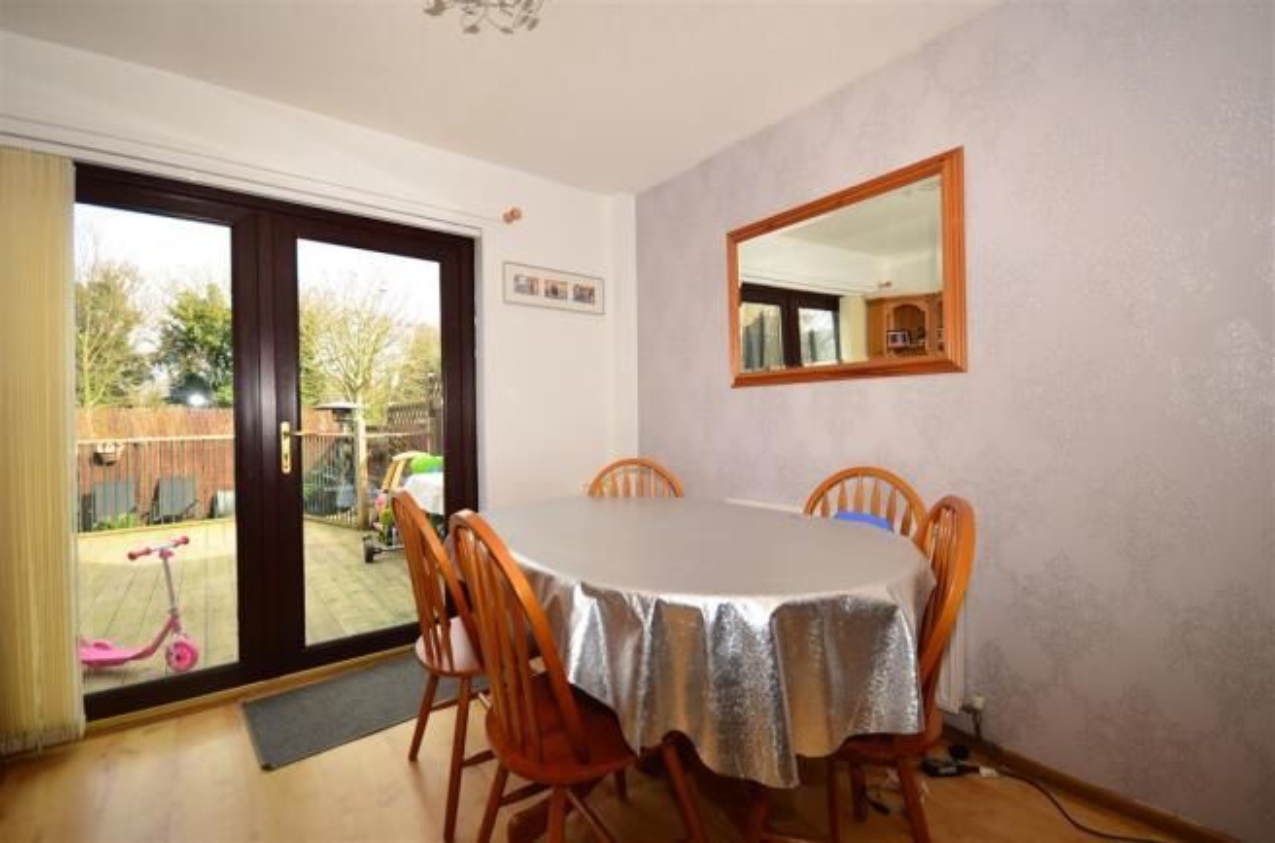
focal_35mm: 15
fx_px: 530
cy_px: 422
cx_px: 638
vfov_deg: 77.0
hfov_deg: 100.5
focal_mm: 10
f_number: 5
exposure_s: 1/100
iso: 200
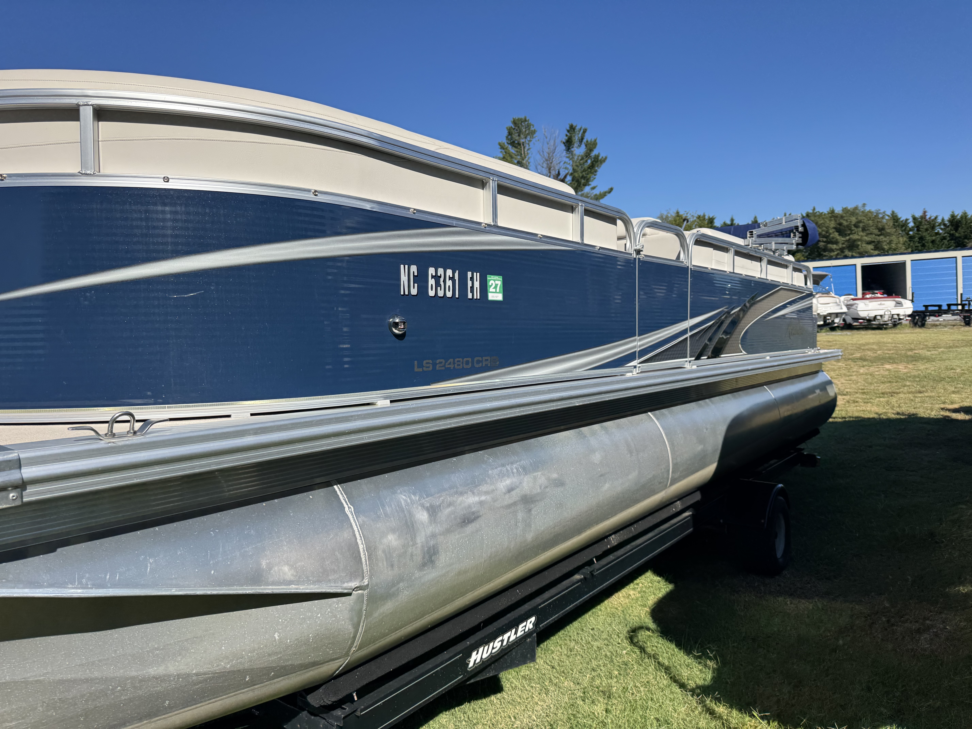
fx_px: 674
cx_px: 486
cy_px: 364
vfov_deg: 56.8
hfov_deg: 71.6
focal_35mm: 24
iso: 80
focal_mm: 6.76
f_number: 1.78
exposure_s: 1/4608
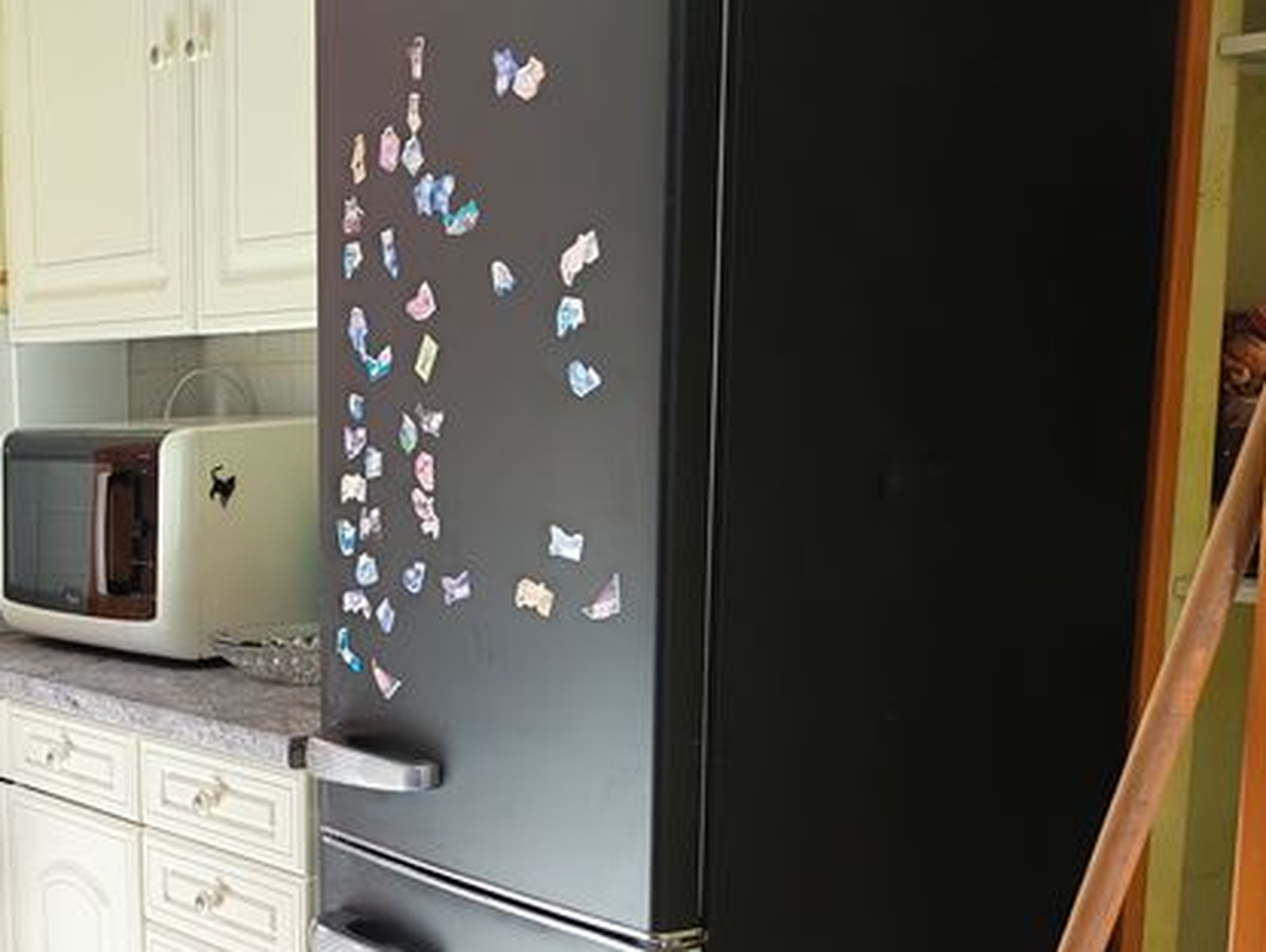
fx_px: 2379
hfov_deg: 27.8
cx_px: -37
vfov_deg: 22.0
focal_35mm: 65
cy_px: 888
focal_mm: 6.12
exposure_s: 1/100
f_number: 1.9
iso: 250
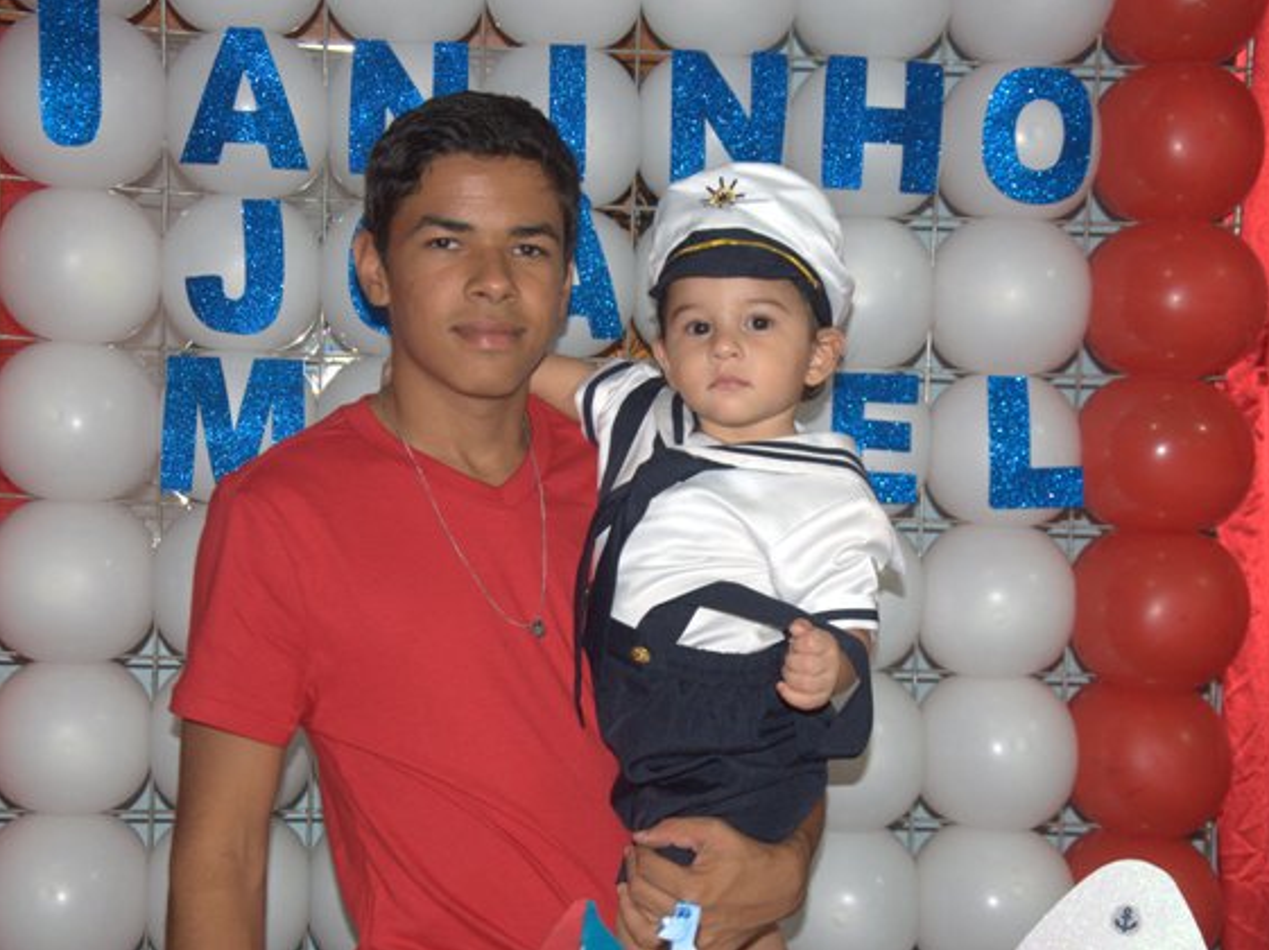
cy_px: 477
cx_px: 685
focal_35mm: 79
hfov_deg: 24.7
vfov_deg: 18.6
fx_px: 2894
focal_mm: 48
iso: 800
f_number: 4.8
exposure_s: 1/60
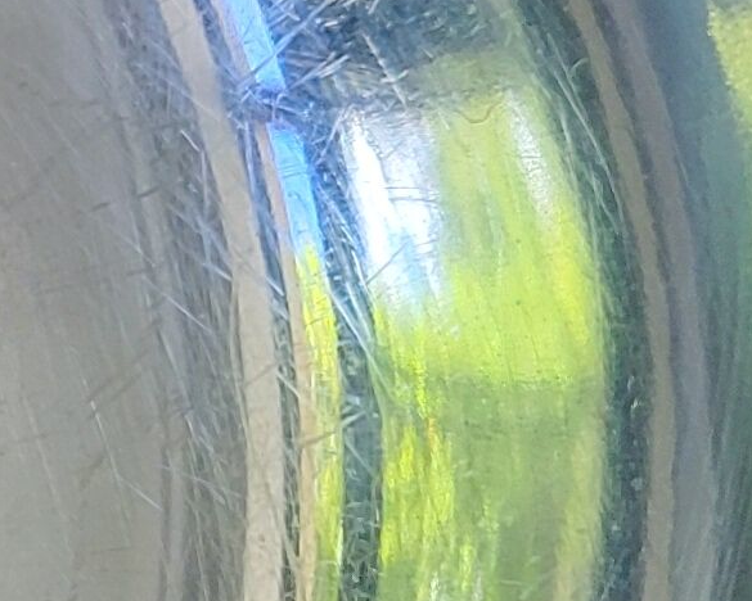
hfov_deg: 10.4
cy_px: 520
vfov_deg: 8.8
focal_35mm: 175
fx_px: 3895
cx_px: -578
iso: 200
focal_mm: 5.4
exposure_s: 1/120
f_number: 1.8
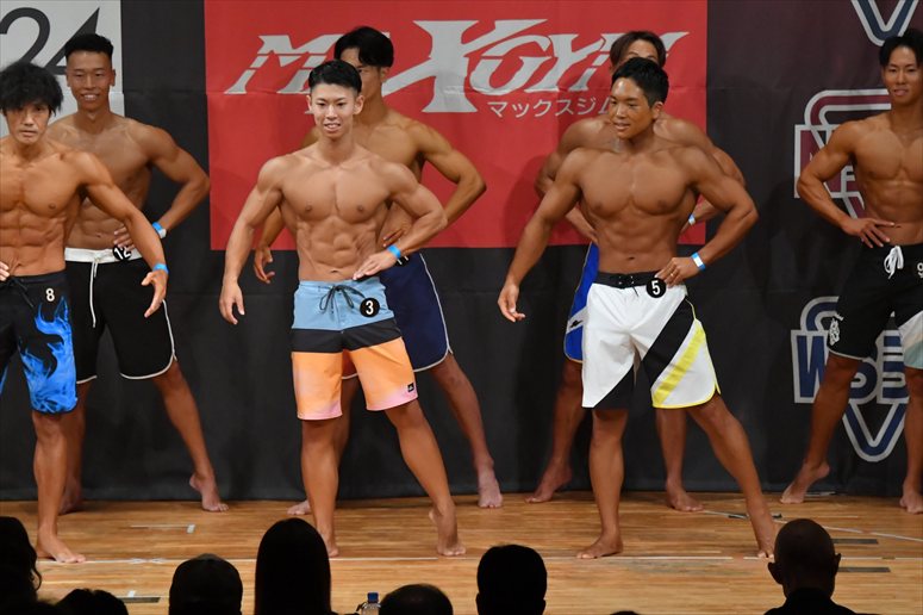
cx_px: 462
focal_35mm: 270
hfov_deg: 7.6
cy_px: 308
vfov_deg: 5.1
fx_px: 6919
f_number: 5.6
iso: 6400
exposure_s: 1/400
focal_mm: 180
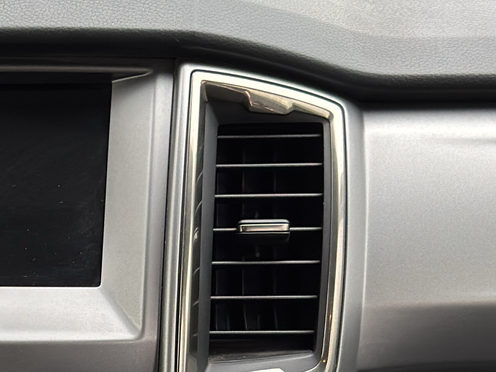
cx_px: -326
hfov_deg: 11.9
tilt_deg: -20.1
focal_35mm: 156
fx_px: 2235
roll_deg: +4.4
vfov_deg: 9.3
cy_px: 514
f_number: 1.78
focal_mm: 6.76
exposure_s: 1/118
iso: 125
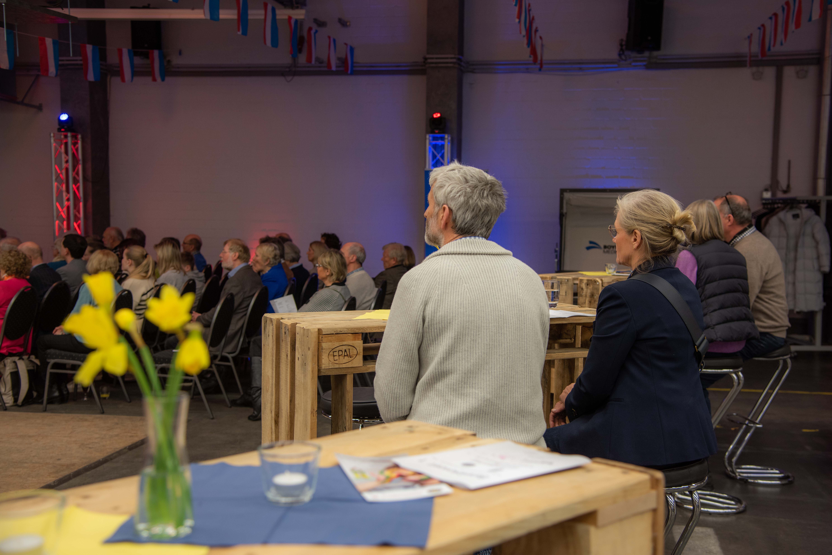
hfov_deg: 44.5
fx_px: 1017
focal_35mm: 44
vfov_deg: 30.5
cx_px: 416
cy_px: 278
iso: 360
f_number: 4.5
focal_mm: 44
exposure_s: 1/60
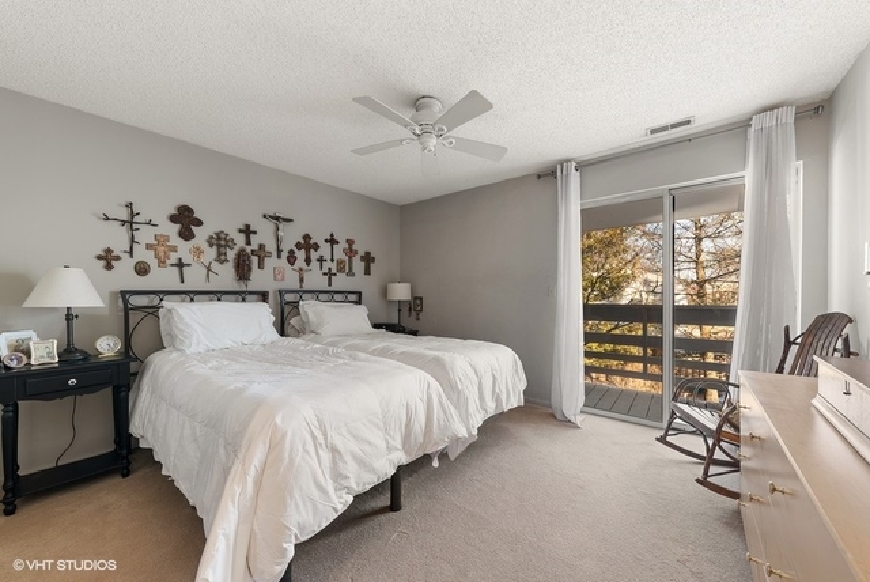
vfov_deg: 85.5
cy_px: 291
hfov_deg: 108.3
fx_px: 314
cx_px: 435
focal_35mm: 13
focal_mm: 13
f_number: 9
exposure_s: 5
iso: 100
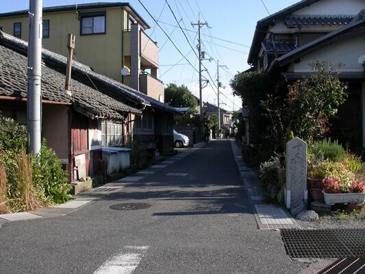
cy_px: 137
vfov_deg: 37.7
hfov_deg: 49.0
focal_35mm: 38
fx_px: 401
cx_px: 182
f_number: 6.7
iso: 100
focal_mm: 7.85
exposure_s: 1/255
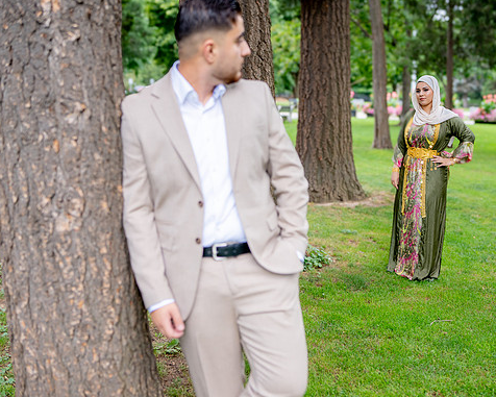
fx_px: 587
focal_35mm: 40
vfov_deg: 37.3
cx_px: 274
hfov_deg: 45.7
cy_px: 198
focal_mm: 35
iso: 200
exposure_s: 1/1000
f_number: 2
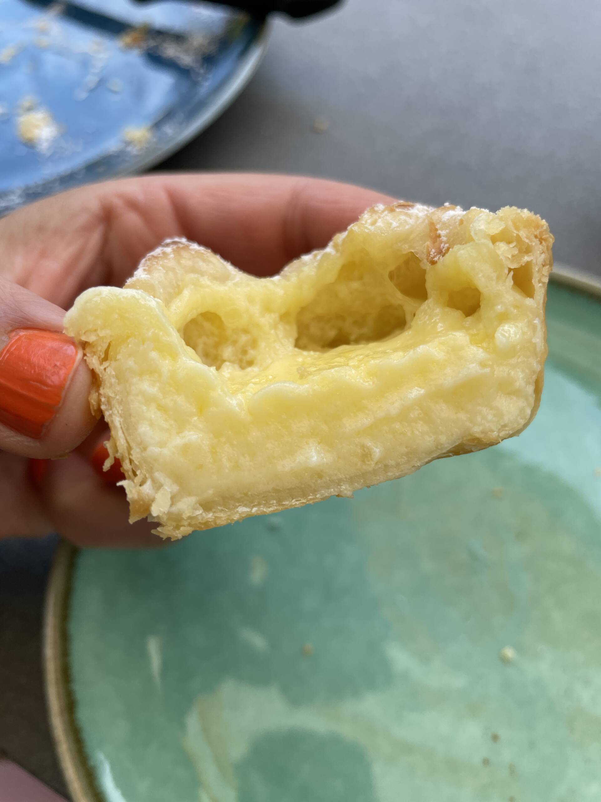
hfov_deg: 53.1
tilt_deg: -60.0
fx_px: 602
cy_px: 401
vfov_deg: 67.3
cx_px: 300
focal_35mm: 26
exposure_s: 1/849
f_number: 1.6
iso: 32
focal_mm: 4.2
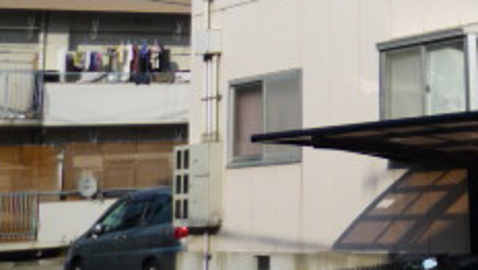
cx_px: 653
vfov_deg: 11.4
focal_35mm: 99
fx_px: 1256
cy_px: -210
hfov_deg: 19.5
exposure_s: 1/200
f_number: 8
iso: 100
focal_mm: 5.5
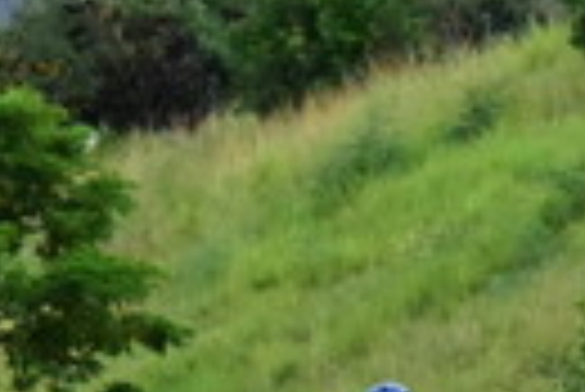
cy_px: 615
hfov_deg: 3.1
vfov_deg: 2.1
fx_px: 10721
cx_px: -522
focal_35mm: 659
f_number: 13
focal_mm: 110
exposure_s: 1/2500
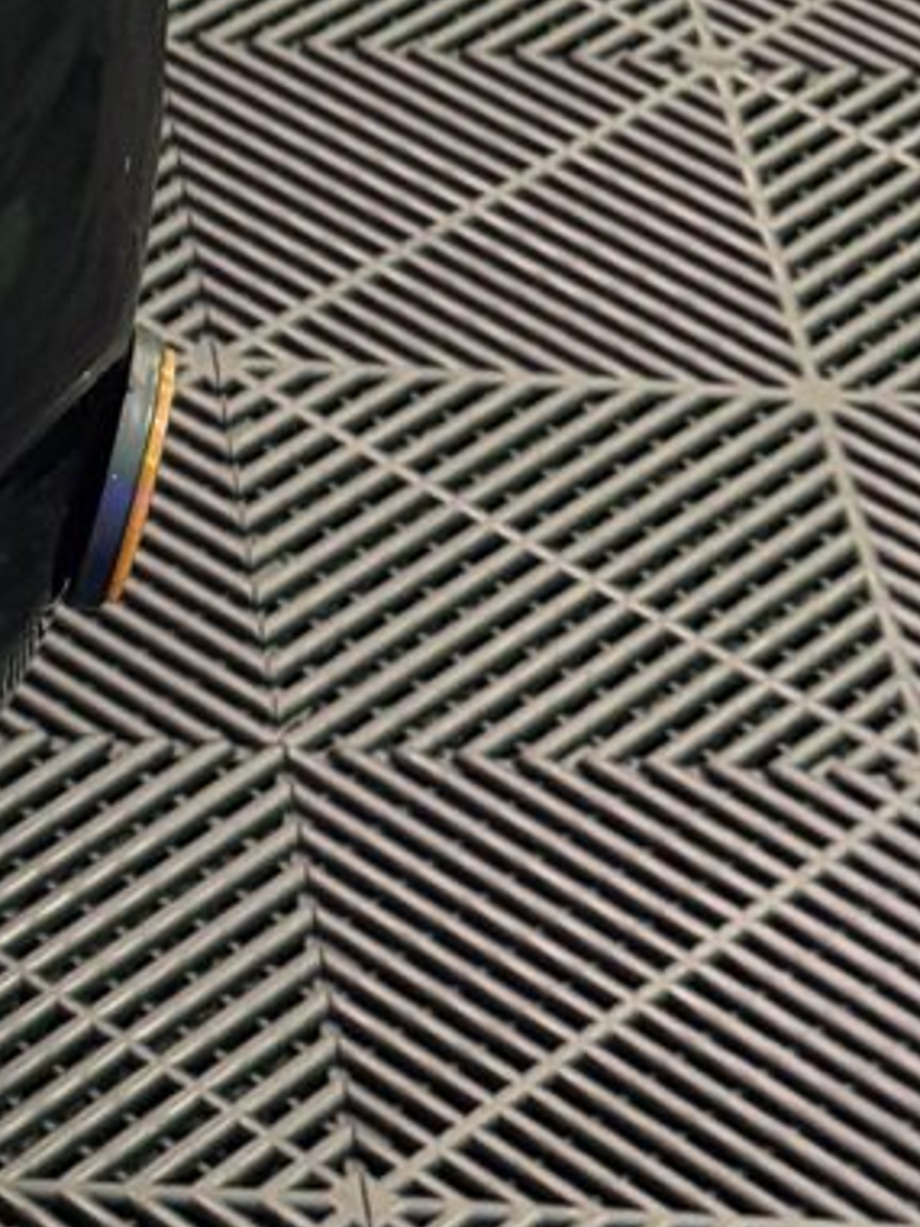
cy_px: 113
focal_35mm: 175
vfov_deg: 11.2
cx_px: -1014
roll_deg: -0.9
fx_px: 6201
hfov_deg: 8.0
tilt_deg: -34.5
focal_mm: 5.96
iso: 160
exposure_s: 1/60
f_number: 1.6
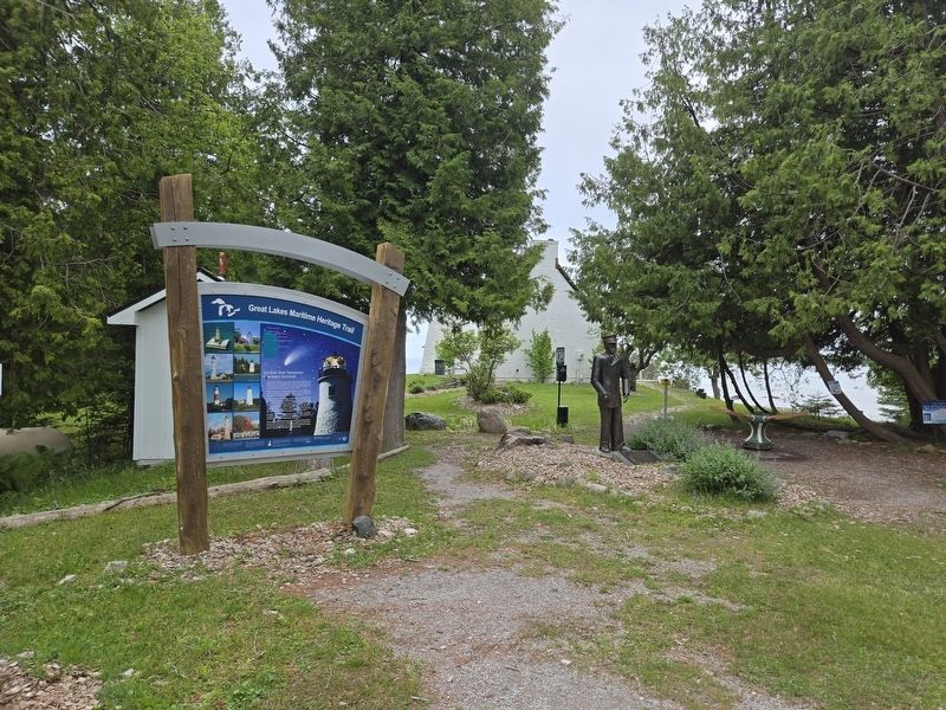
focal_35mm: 23
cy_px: 355
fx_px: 629
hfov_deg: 73.9
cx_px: 473
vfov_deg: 58.9
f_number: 1.8
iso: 25
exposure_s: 1/1038
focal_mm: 5.4
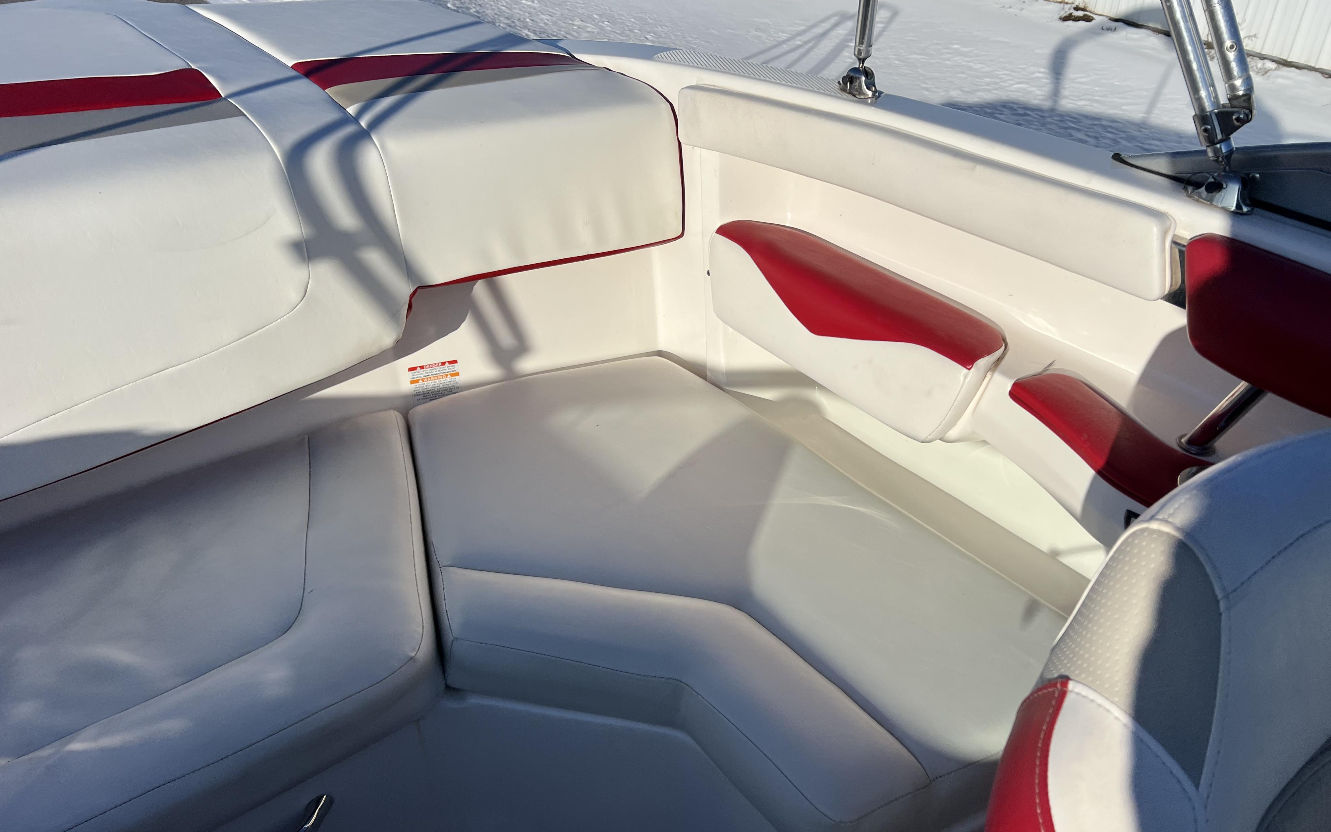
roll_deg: -2.6
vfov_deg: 44.4
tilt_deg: -35.1
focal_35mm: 28
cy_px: 468
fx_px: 1016
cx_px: 671
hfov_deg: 66.5
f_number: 1.5
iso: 50
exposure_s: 1/10309
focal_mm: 5.7
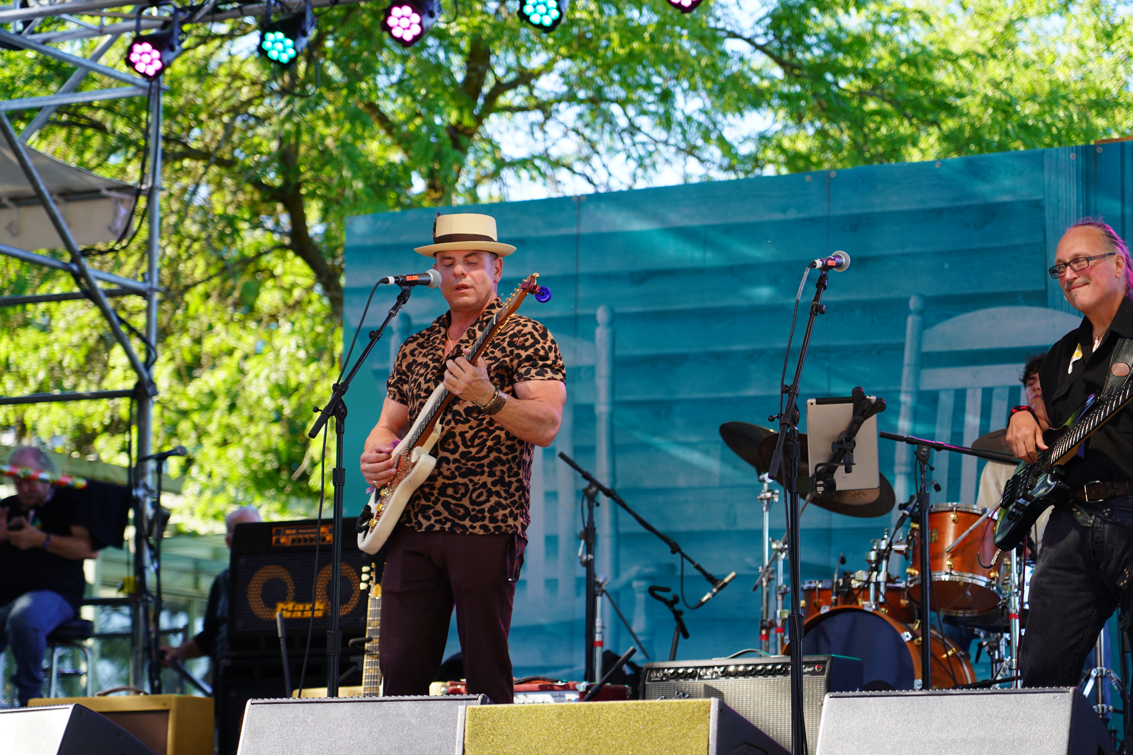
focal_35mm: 105
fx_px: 3304
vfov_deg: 13.0
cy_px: 378
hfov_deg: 19.5
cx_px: 566
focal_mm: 105
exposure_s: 1/125
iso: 125
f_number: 4
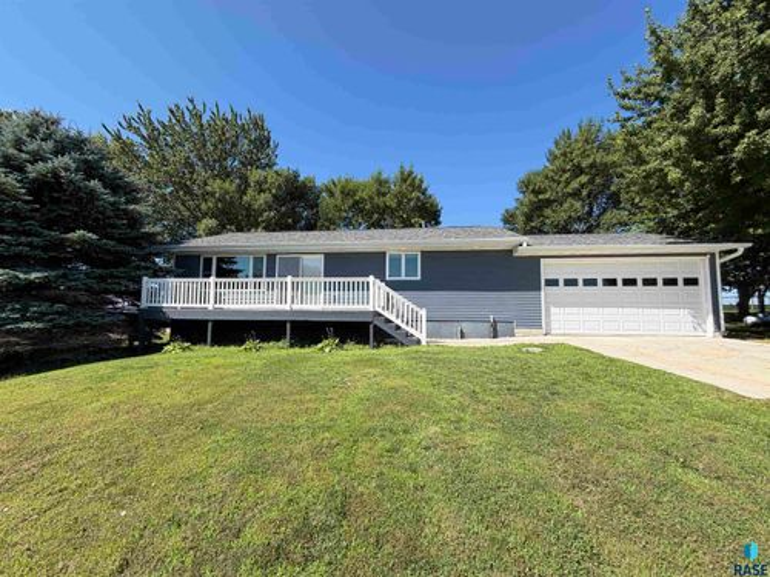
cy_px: 288
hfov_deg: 102.1
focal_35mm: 14
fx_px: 311
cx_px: 385
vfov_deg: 85.7
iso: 32
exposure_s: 1/770
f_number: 2.2
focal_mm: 2.22
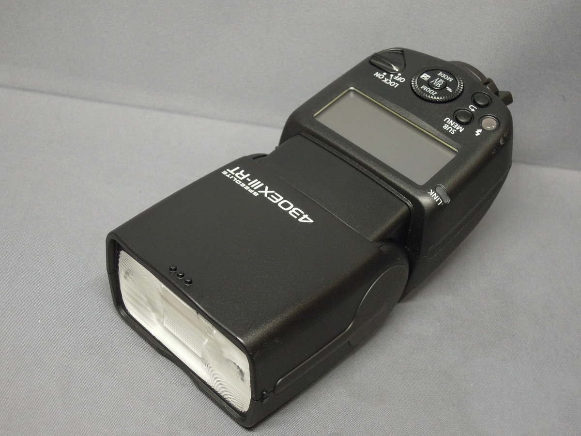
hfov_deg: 34.9
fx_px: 923
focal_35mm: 55
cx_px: 290
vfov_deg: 26.6
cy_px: 218
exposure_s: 1/50
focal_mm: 9.9
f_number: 4
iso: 400
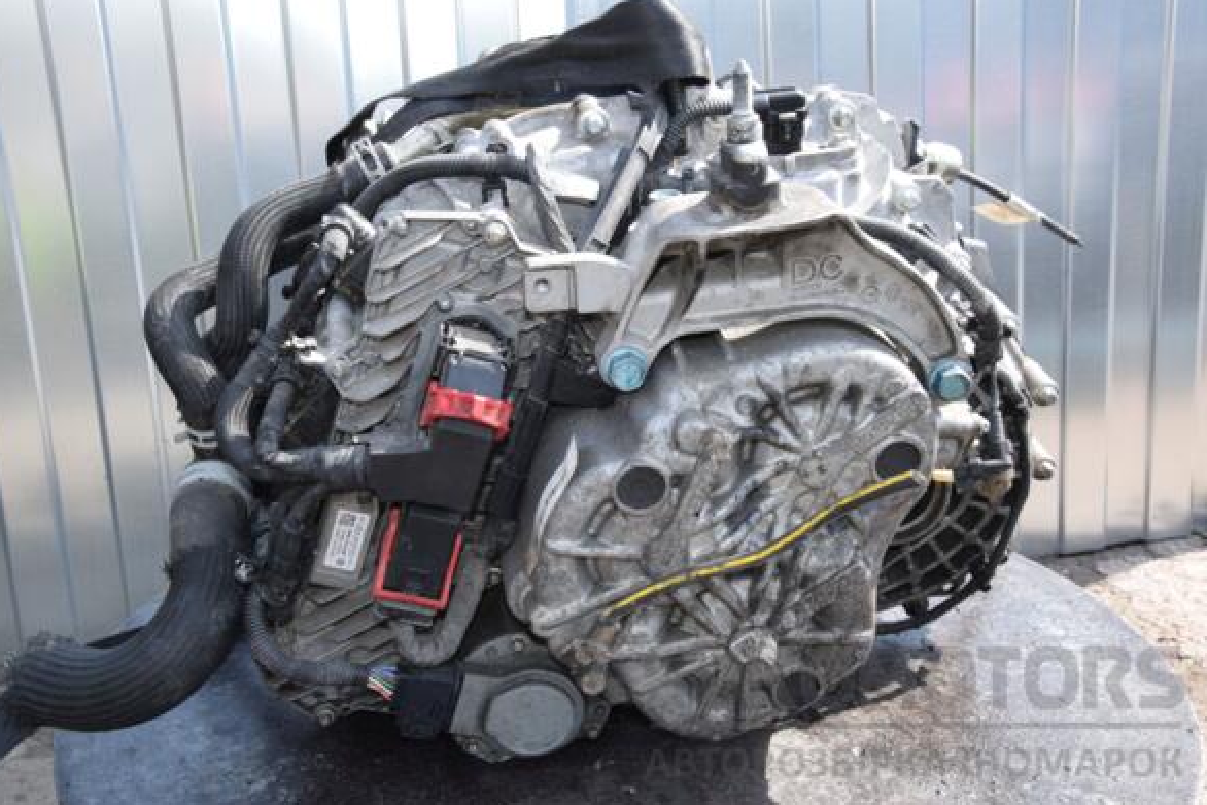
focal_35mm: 43
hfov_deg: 45.4
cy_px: 404
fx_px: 1442
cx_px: 606
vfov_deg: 31.2
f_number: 10
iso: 800
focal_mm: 28
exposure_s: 1/200
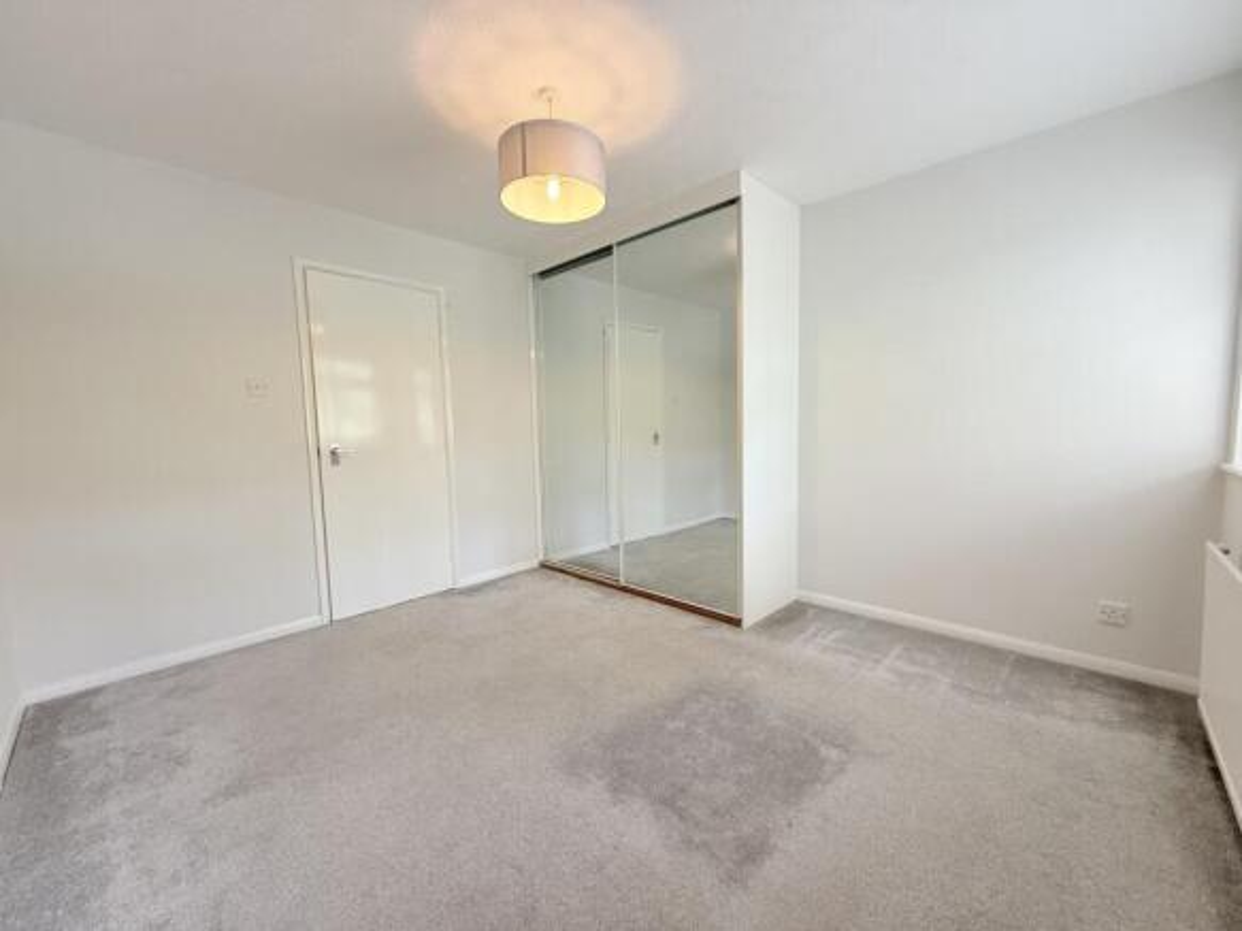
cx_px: 621
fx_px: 502
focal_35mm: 14
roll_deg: +0.9
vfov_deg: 85.7
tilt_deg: -4.5
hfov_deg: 102.1
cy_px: 466
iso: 320
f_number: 2.2
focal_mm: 2.22
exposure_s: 1/100
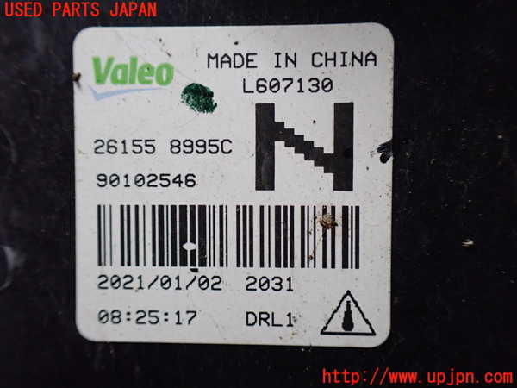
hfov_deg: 60.0
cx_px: 258
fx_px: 448
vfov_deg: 46.8
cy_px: 194
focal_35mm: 30
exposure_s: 1/125
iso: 800
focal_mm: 5.4
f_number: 2.3
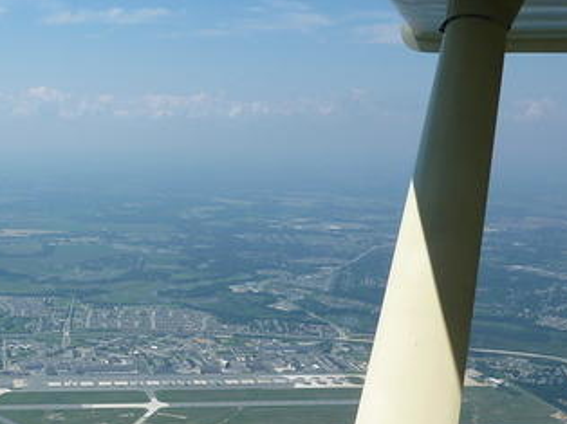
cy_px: 404
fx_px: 835
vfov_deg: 27.2
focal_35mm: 51
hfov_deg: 35.0
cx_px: 42
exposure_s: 1/500
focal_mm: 4.1
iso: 80
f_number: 5.6
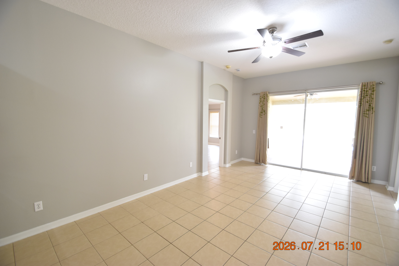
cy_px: 133
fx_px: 166
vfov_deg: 77.3
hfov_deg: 100.4
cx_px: 200
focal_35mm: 15
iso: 800
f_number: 3.5
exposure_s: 1/20
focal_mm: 10
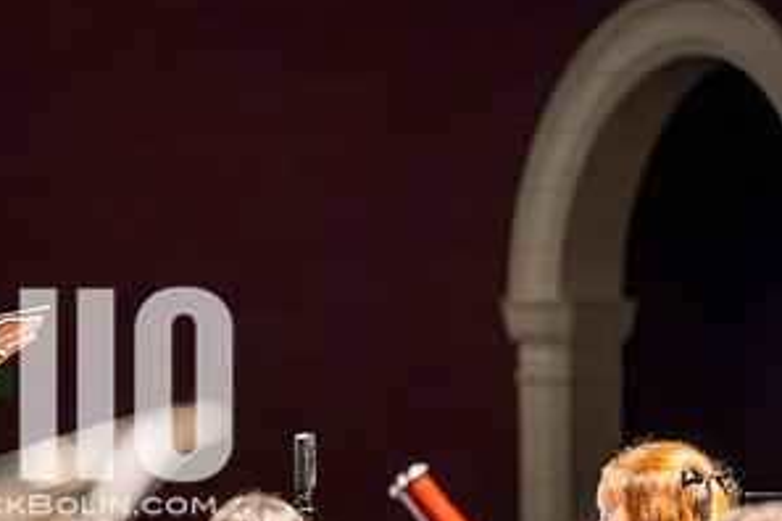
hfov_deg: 7.0
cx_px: 34
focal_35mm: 293
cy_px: 412
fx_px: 6364
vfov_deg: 4.7
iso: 12800
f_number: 2.8
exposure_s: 1/640
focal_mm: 150
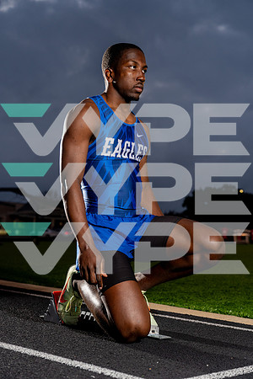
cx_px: 126
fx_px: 559
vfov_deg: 37.5
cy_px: 190
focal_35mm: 53
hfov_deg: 25.5
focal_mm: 53
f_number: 4
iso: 500
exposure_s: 1/200
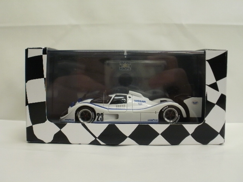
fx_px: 309
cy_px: 91
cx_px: 122
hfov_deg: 42.9
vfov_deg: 32.9
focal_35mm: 44
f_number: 4
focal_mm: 7.7
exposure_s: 1/25
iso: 125
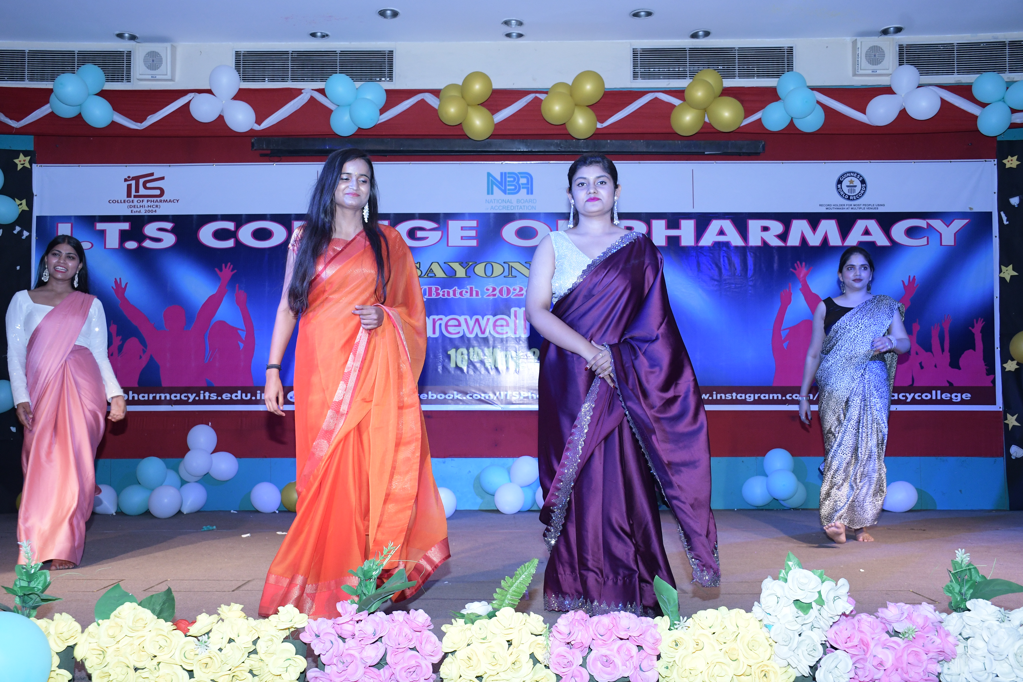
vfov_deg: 36.9
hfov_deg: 53.1
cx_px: 512
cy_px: 341
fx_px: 1023
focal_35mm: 36
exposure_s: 1/125
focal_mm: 24
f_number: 5.6
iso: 1600
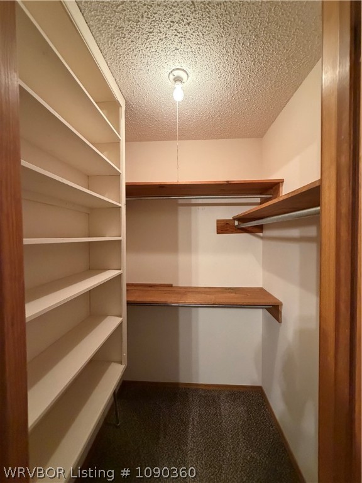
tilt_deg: -1.1
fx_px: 195
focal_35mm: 14
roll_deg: +0.1
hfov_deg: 85.7
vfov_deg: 102.1
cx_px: 181
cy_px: 242
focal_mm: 2.22
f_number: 2.2
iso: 640
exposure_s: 1/60
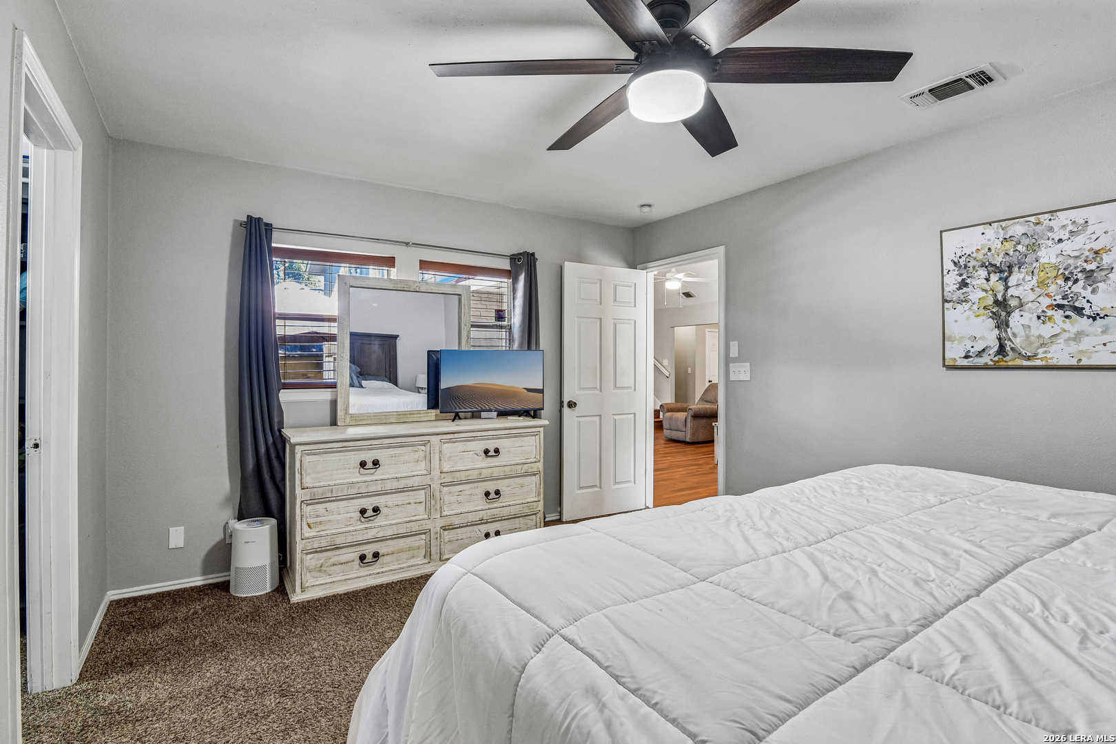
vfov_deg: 70.4
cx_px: 558
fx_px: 527
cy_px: 372
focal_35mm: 17
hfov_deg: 93.3
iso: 2000
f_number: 8
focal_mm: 17
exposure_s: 1/15
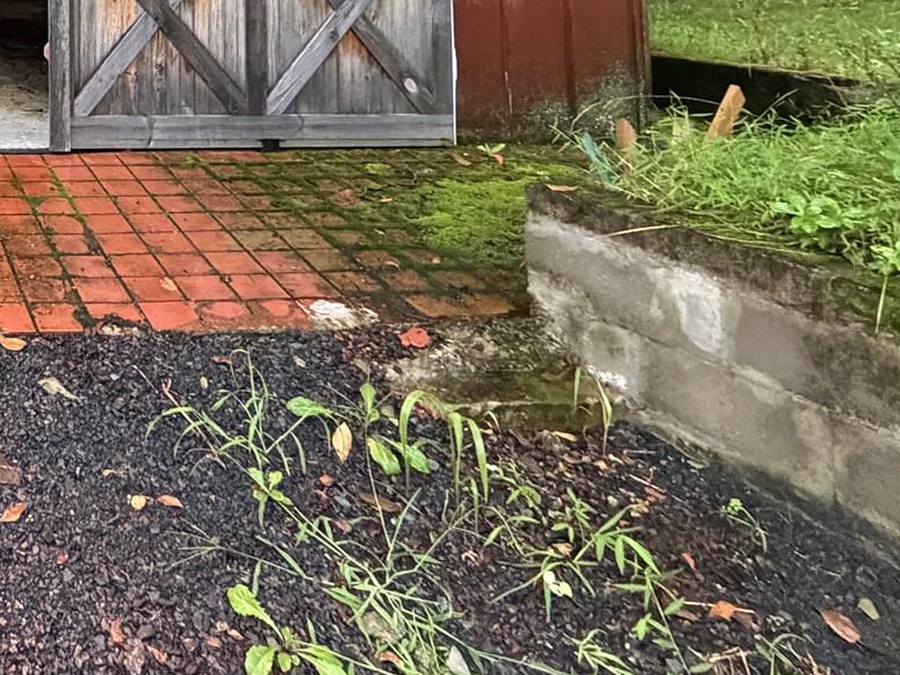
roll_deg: -0.8
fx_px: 962
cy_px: -167
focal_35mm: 37
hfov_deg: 39.8
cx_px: -113
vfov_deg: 31.3
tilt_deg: +4.3
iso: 640
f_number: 2.2
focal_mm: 2.22
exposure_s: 1/60
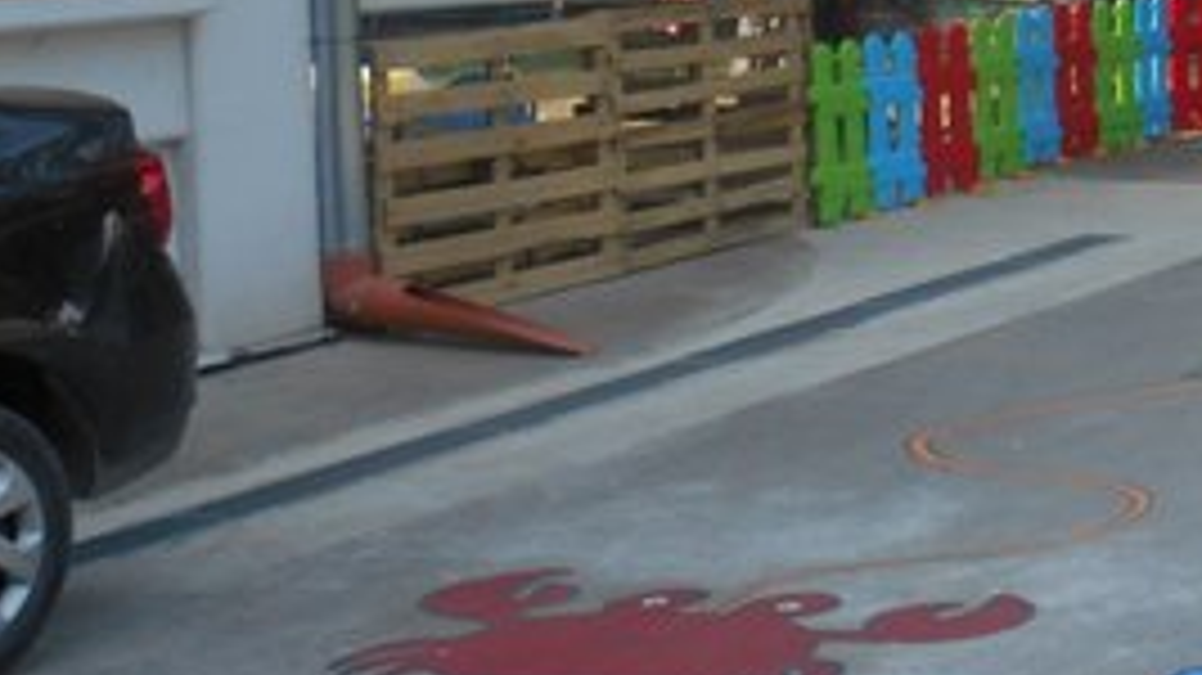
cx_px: 1720
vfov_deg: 13.8
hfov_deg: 21.6
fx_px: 2708
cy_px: -108
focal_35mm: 85
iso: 80
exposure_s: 1/400
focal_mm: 4.7
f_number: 3.4
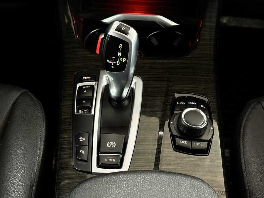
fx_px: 366
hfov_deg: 39.7
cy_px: 99
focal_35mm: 48
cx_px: 132
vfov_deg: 30.3
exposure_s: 1/33
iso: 200
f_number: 1.78
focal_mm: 6.86
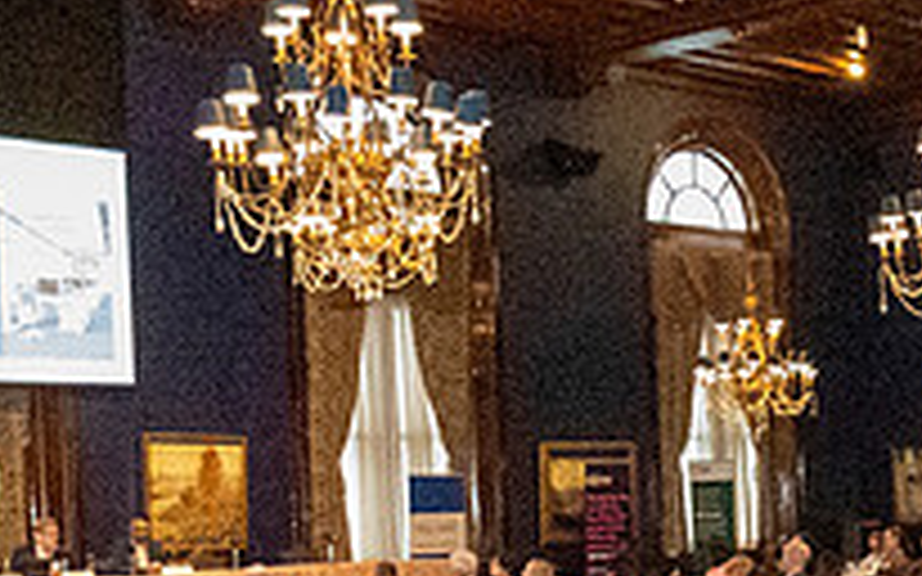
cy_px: 542
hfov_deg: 25.2
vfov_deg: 16.4
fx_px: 1959
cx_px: 931
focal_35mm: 78
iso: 51200
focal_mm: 18
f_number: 9
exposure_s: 1/80
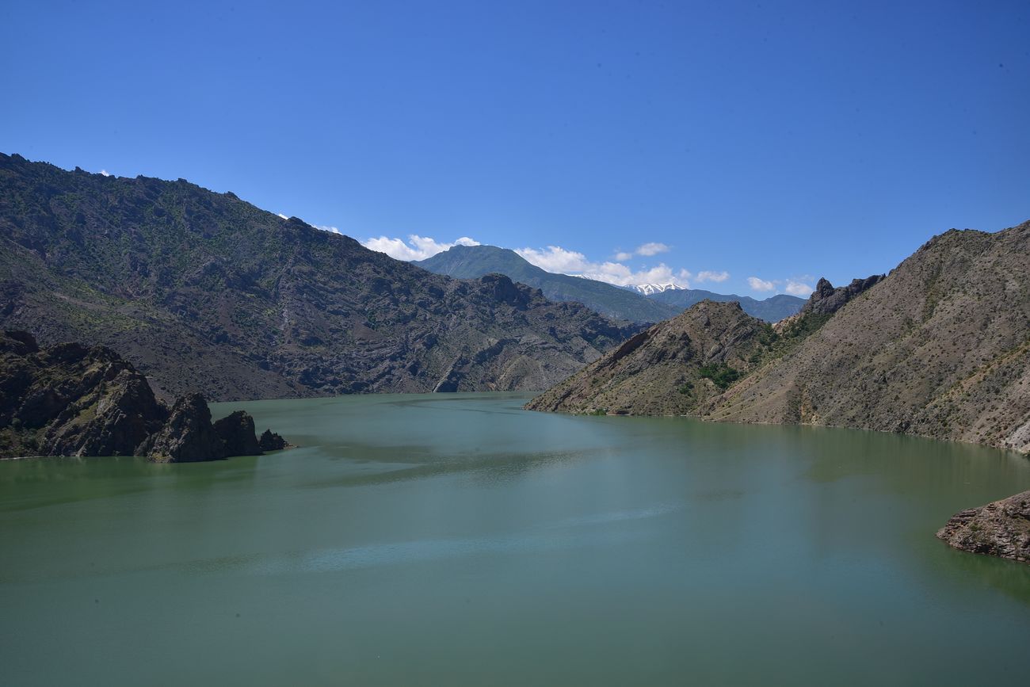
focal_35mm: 31
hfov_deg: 60.3
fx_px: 887
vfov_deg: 42.3
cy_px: 344
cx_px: 515
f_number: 18
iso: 160
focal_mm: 31
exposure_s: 1/125
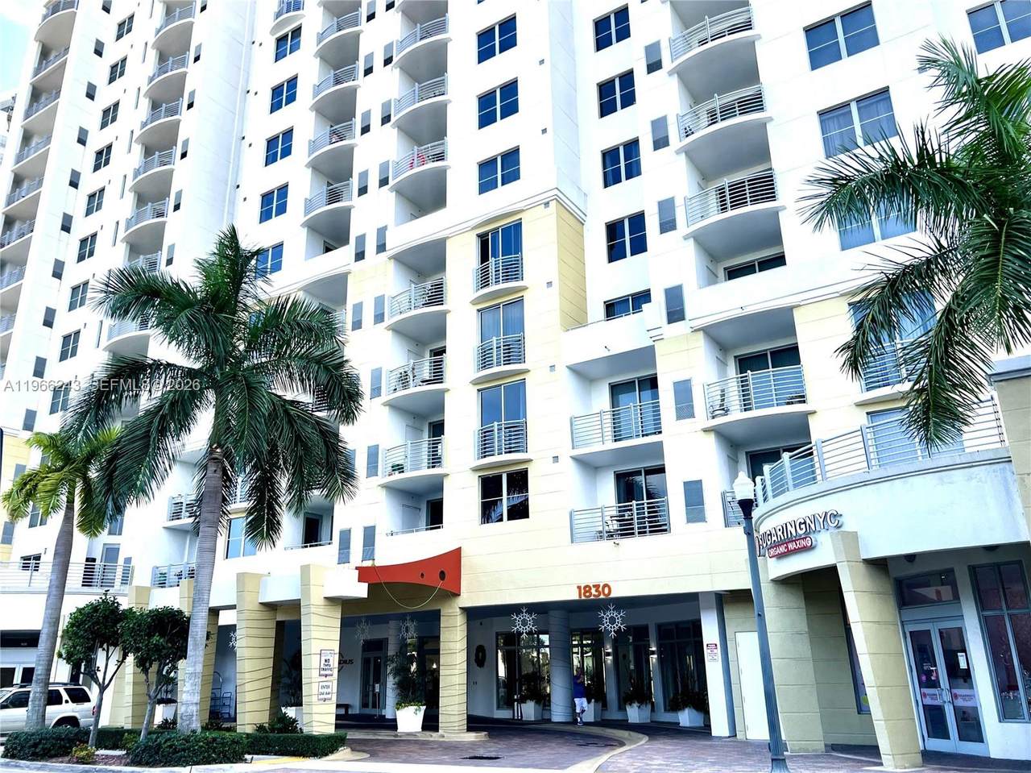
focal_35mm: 26
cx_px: 516
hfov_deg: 67.3
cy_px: 386
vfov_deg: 53.0
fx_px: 774
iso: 50
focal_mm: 5.7
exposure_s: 1/1196
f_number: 1.5
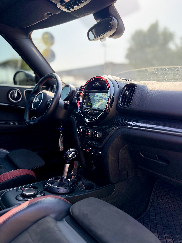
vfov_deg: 71.6
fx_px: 168
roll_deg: -0.9
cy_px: 122
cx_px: 91
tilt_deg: -10.9
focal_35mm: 24
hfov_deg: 56.8
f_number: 1.78
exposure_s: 1/494
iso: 80
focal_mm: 6.76
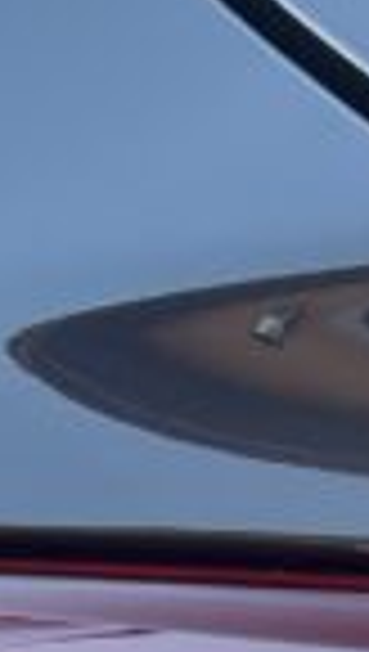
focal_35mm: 200
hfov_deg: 6.0
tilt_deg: -24.4
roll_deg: +1.2
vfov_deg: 9.5
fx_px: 3465
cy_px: 1619
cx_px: 608
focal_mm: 5.7
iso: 40
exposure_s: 1/62
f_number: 1.5
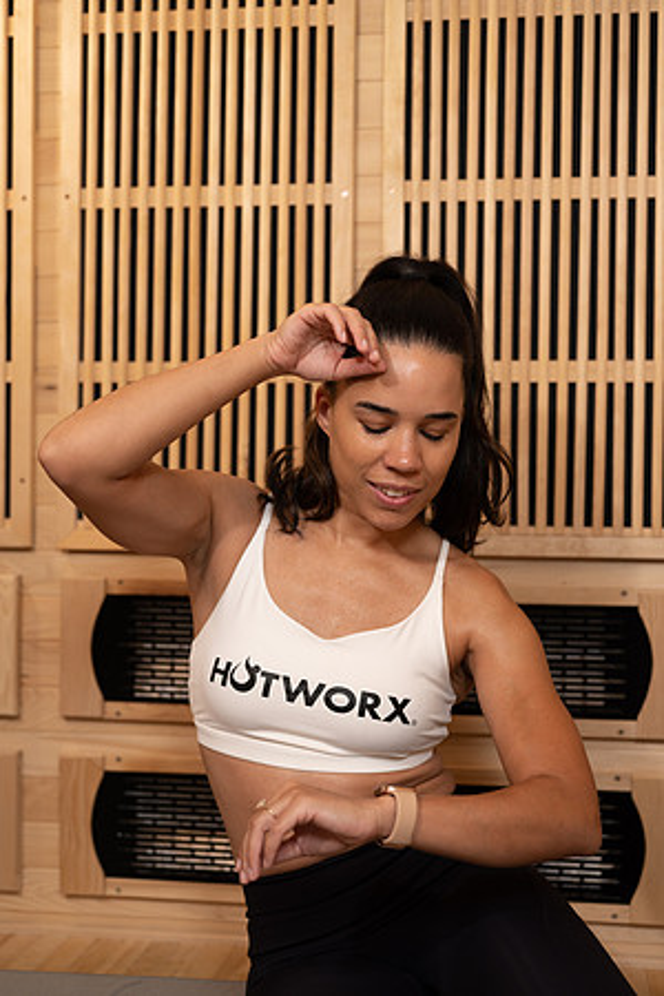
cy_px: 498
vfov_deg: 39.6
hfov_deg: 27.0
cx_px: 332
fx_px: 1383
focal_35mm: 50
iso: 320
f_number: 2.8
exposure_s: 1/100
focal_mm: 50
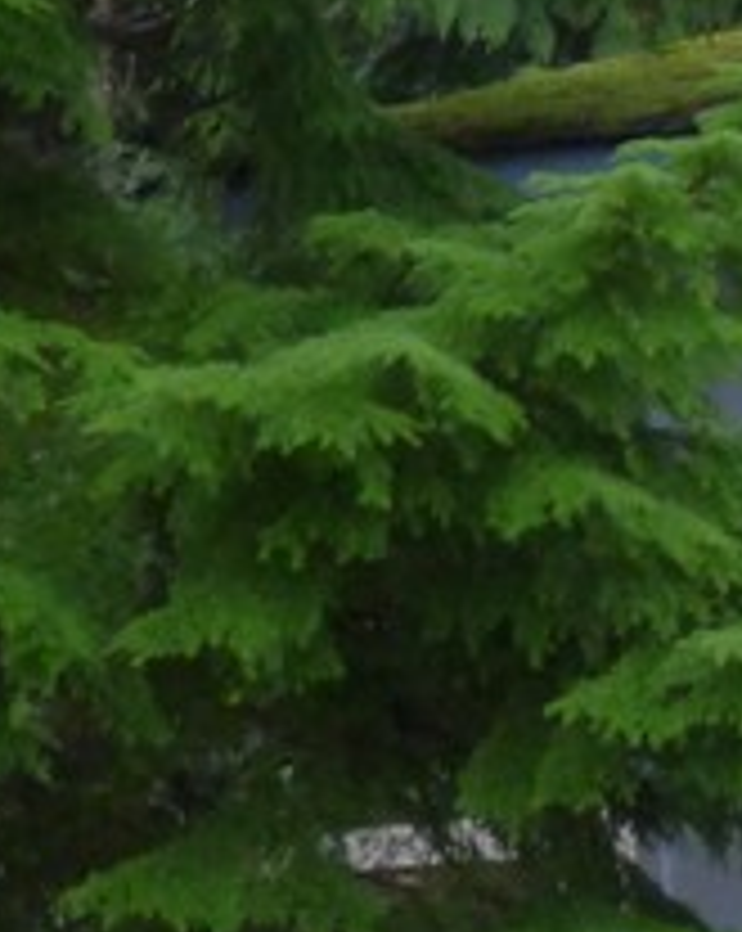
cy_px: 1063
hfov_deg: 4.7
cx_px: 1839
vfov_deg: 6.0
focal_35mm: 319
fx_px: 8776
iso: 400
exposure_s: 1/20
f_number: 4.2
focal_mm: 11.21
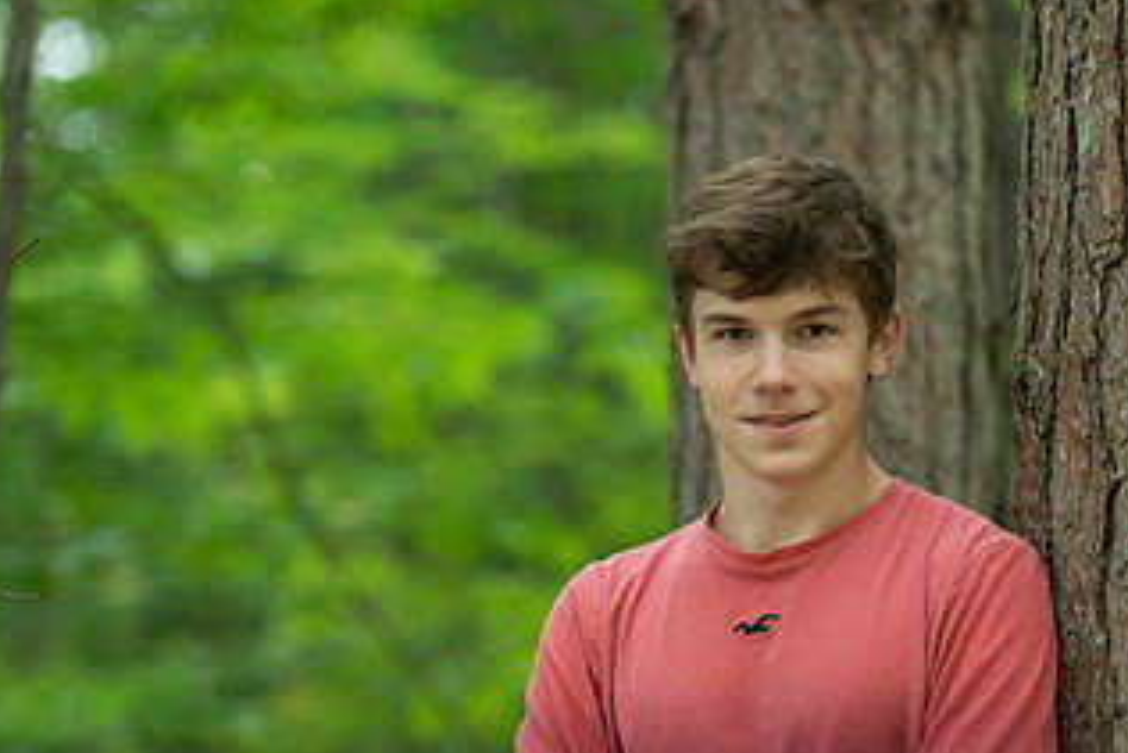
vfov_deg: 5.5
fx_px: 7774
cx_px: 903
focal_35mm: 248
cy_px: 673
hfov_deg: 8.3
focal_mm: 135
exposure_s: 1/200
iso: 800
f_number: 2.8
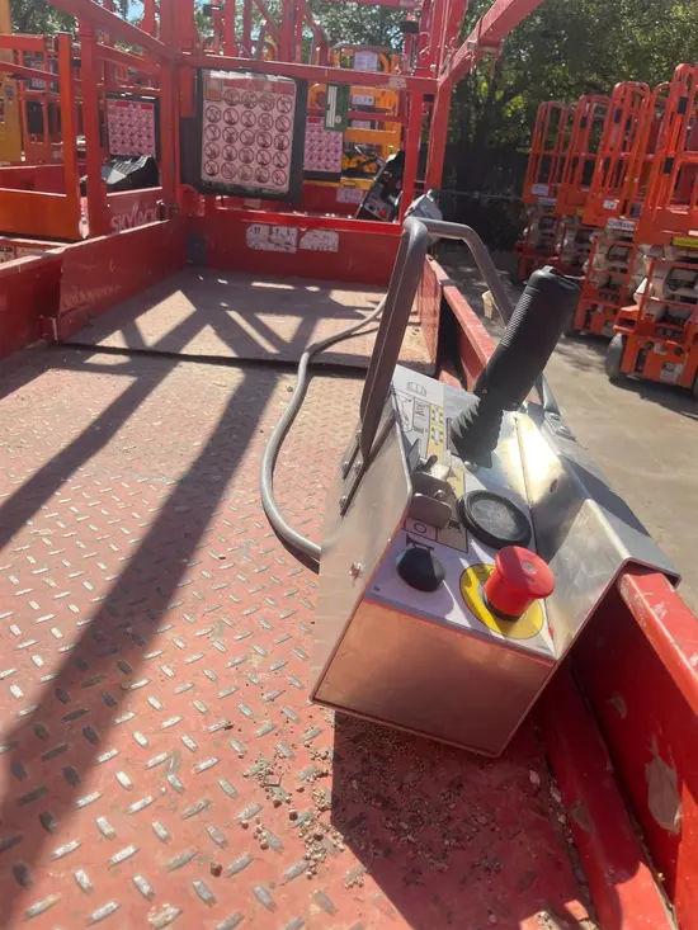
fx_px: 699
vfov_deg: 67.3
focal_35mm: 26
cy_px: 465
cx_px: 349
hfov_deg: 53.1
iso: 50
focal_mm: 5.1
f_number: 1.6
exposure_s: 1/3876
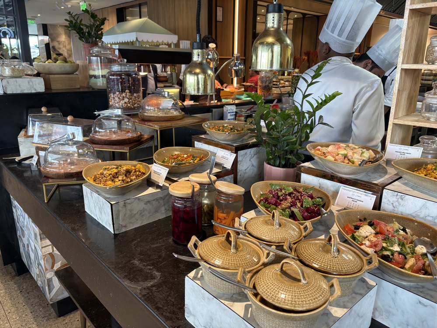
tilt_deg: -16.1
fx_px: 328
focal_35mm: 26
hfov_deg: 67.3
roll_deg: -0.5
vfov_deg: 53.1
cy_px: 164
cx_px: 218
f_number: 1.6
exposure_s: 1/50
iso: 64
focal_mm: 5.96
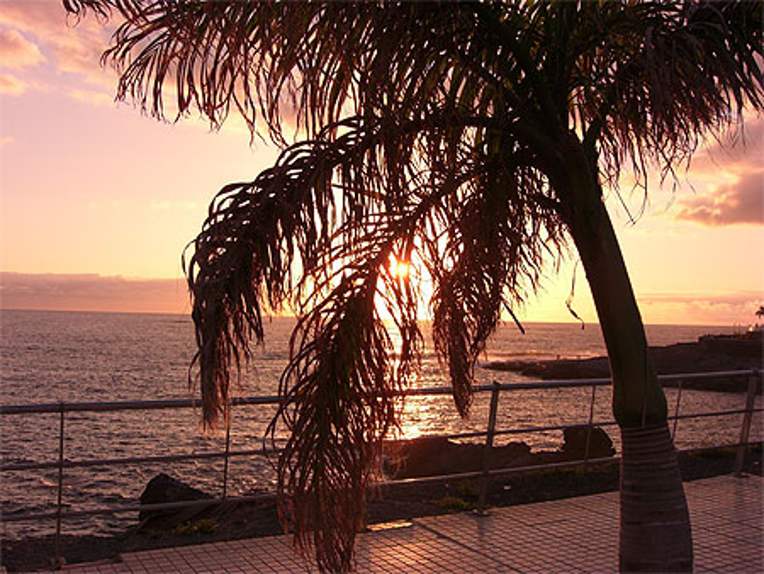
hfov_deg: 49.0
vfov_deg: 37.8
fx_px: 839
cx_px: 382
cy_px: 287
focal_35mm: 38
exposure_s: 1/500
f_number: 4
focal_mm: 7.9
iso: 80
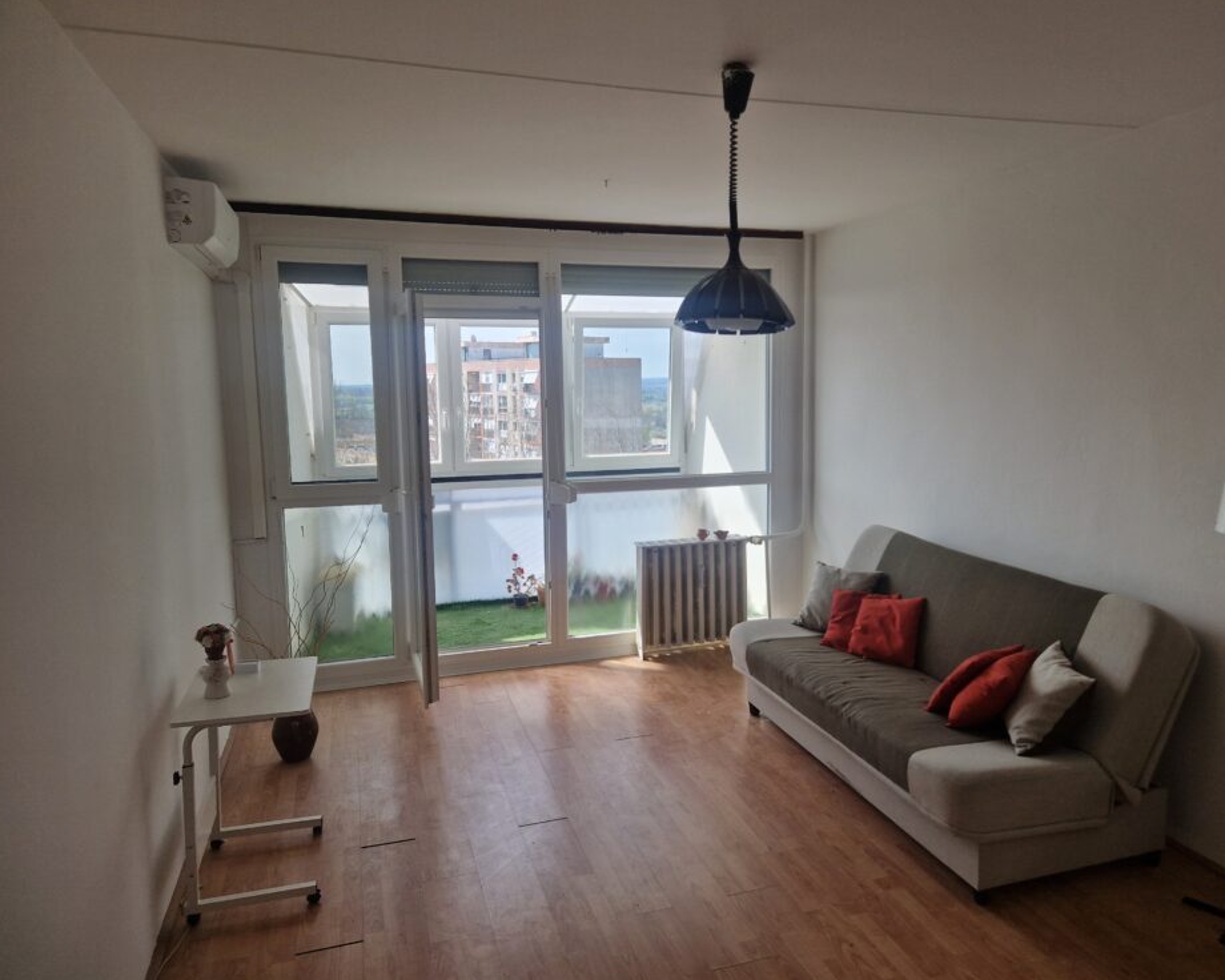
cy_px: 483
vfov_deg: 56.8
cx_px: 650
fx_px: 906
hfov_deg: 68.0
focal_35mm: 25
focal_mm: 5.4
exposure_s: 1/498
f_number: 1.8
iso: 50
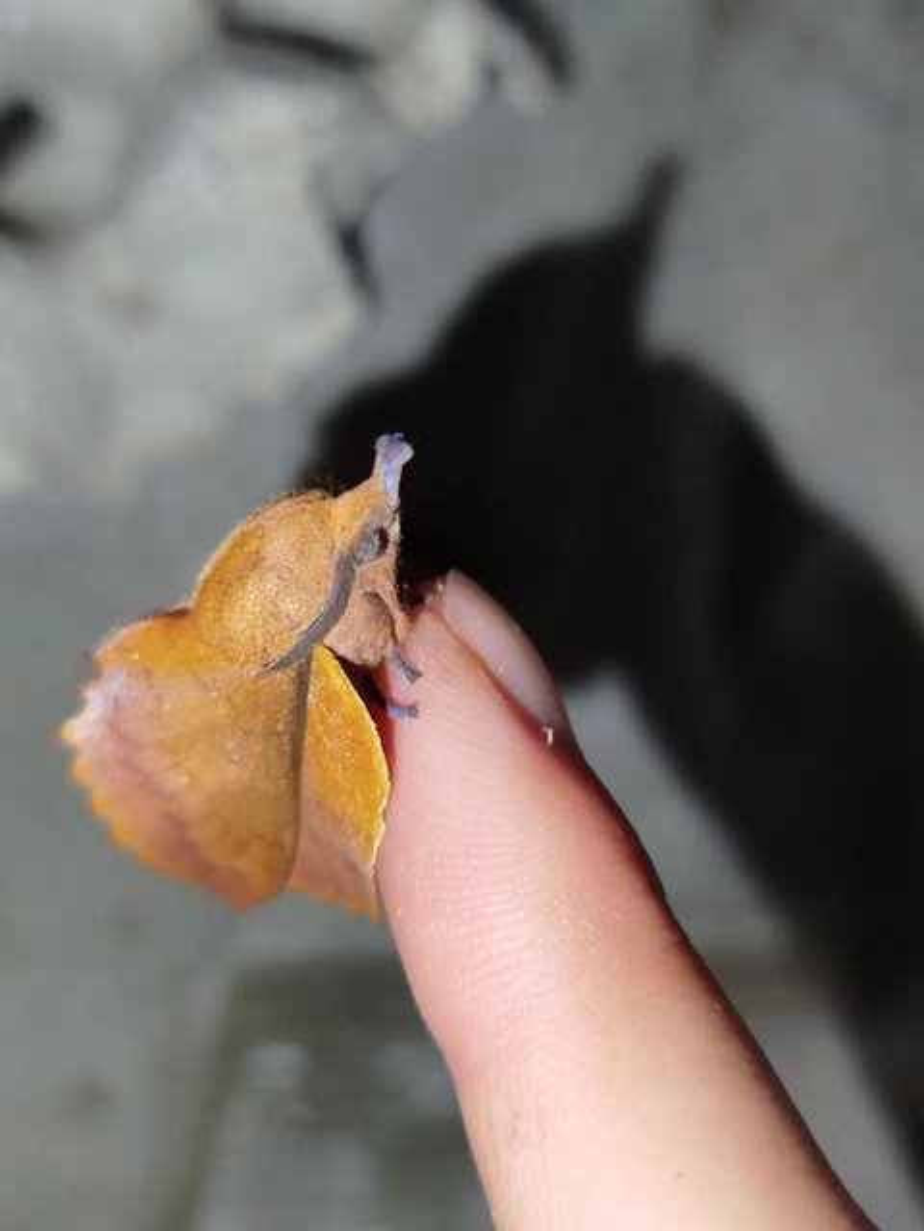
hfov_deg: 35.1
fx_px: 1459
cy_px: 616
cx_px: 462
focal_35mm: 41
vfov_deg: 45.8
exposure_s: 1/33
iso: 100
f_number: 1.7
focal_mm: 5.31
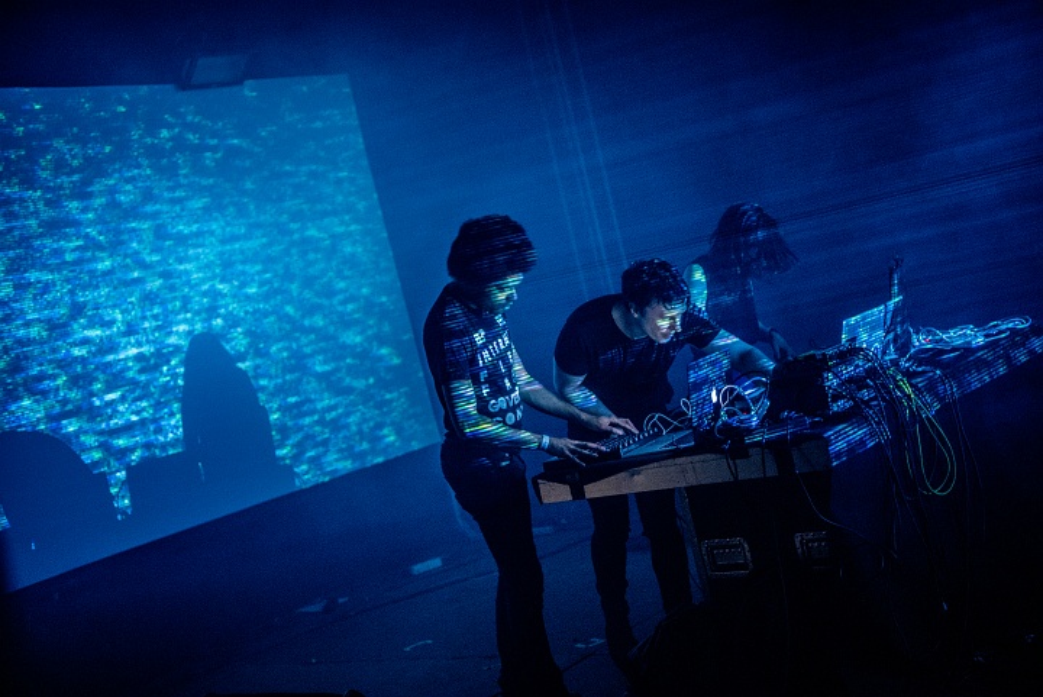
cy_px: 348
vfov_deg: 27.0
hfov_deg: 39.6
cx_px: 522
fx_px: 1449
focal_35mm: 50
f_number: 2.8
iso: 4000
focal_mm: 50
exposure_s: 1/20
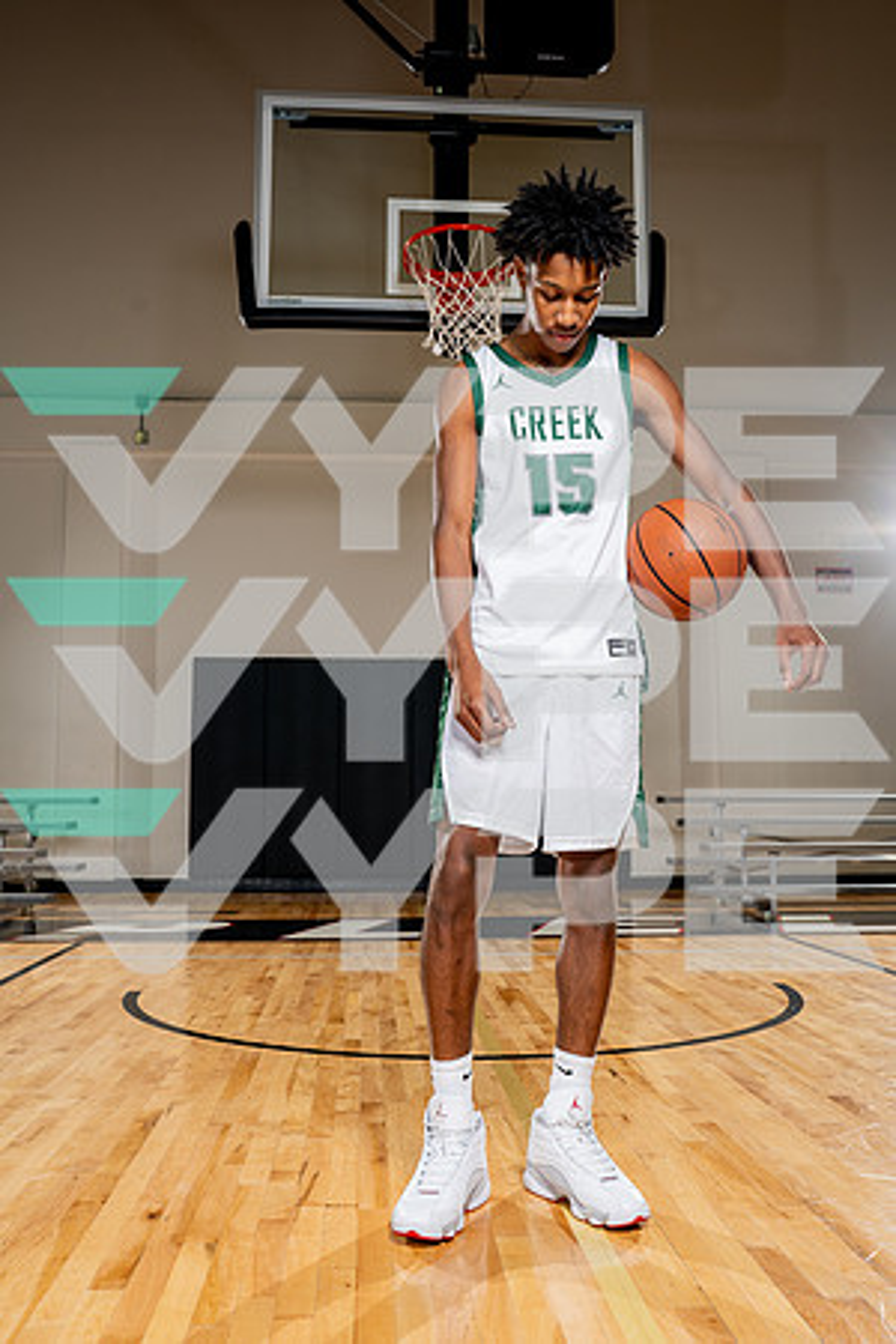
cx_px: 448
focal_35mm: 32
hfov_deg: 41.1
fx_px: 1195
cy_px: 672
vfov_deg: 58.7
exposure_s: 1/250
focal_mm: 32
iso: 250
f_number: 7.1
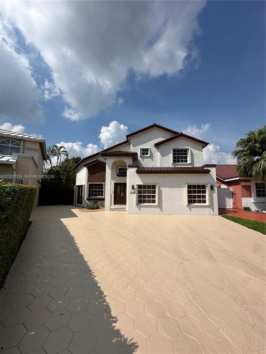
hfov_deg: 85.7
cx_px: 133
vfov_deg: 102.1
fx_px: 143
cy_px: 177
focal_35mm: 14
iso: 40
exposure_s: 1/4132
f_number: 2.2
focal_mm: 2.22
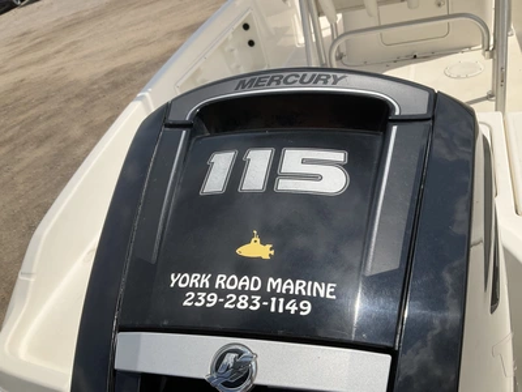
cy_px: 196
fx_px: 437
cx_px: 261
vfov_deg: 48.2
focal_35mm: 29
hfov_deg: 61.7
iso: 25
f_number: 1.8
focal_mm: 3
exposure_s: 1/3125
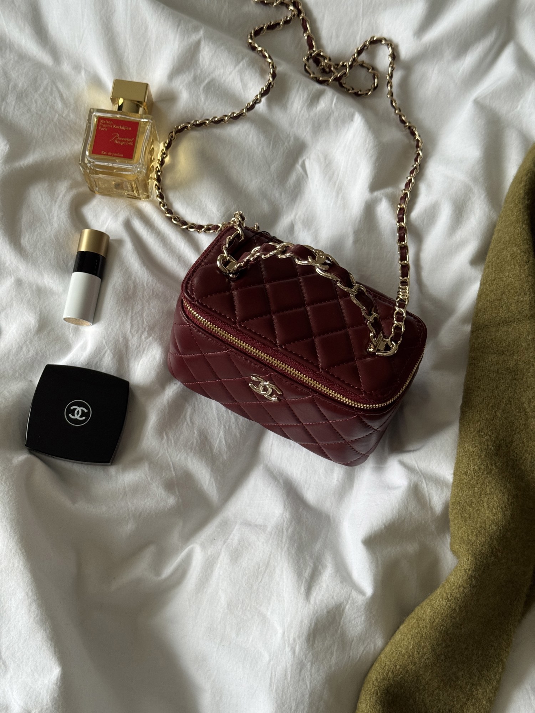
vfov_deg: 39.7
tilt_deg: -77.7
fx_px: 989
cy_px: 356
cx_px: 268
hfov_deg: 30.3
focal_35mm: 48
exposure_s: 1/60
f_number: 1.78
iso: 125
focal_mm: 6.76
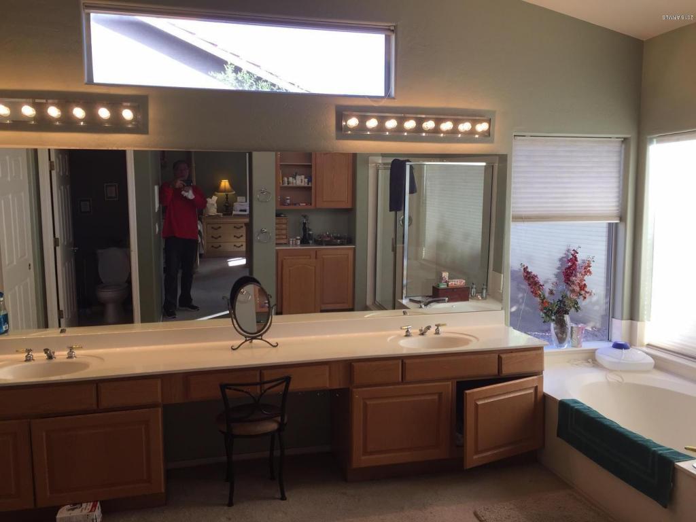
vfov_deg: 48.2
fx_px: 583
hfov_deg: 61.7
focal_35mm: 29
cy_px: 261
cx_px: 348
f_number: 2.2
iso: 32
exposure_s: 1/120
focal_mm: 4.15
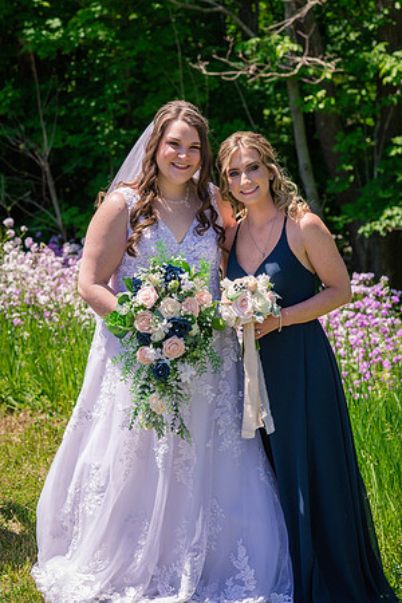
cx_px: 201
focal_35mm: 85
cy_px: 302
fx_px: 1424
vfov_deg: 23.9
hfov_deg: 16.1
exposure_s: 1/800
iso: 200
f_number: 5
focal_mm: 85
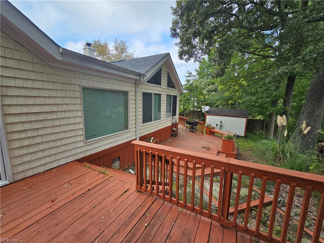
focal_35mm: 13
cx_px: 162
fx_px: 122
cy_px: 122
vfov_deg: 89.9
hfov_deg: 106.2
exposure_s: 1/518
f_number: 2.2
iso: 50
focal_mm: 2.2
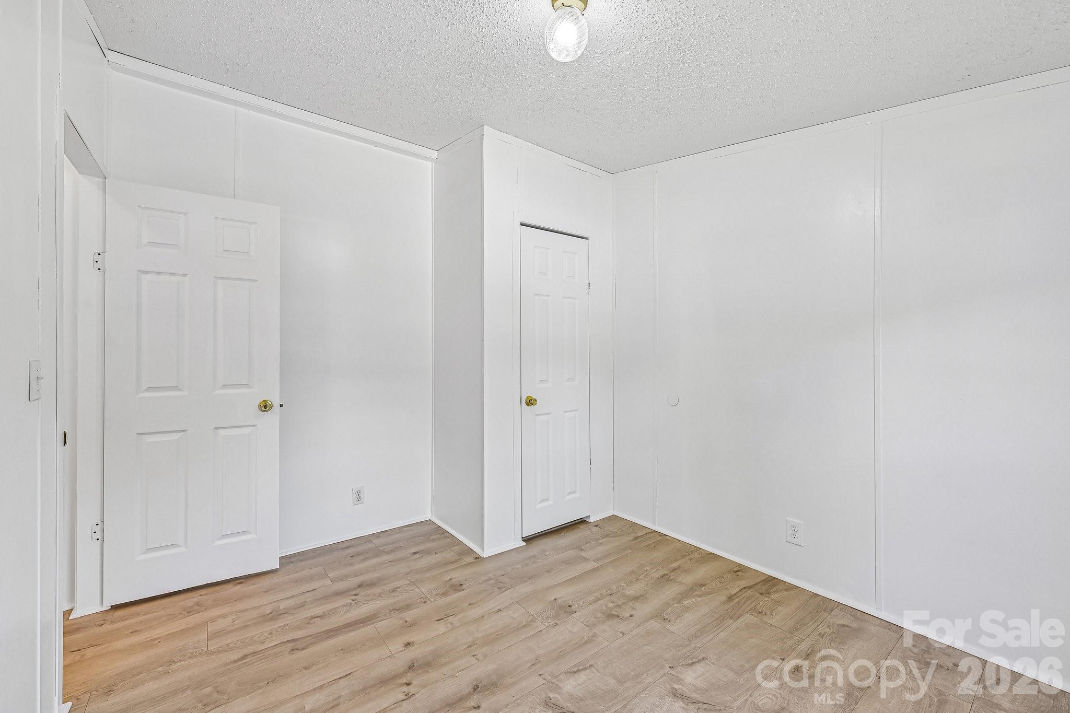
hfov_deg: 104.3
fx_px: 416
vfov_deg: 81.2
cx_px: 535
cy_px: 356
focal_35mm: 14
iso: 110
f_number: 8
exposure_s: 1/15
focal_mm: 14
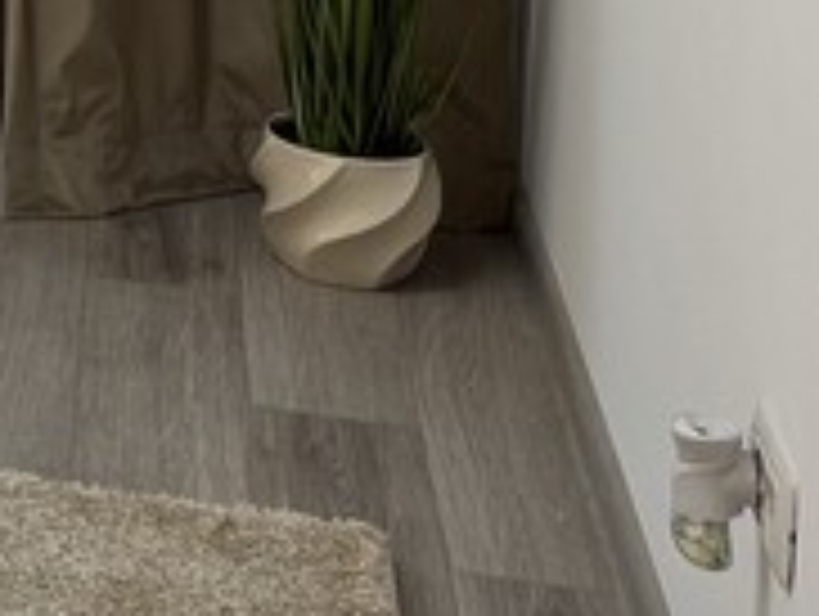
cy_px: -872
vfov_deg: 9.1
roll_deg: -2.7
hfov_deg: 12.2
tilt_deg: -0.8
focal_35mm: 146
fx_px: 3459
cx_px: -747
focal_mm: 5.96
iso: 125
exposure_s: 1/50
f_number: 1.6
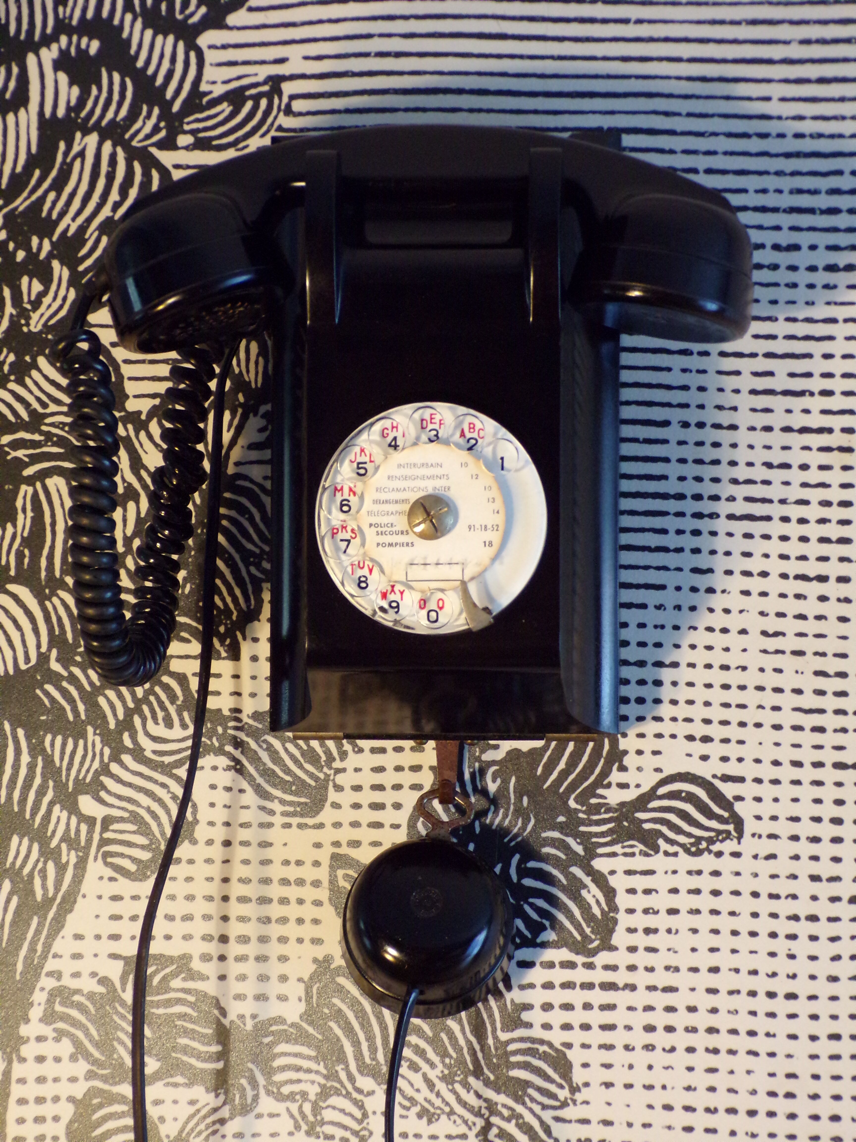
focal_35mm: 65
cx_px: 428
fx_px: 2143
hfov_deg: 22.6
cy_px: 571
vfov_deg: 29.8
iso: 400
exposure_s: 1/20
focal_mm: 11.6
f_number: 3.8
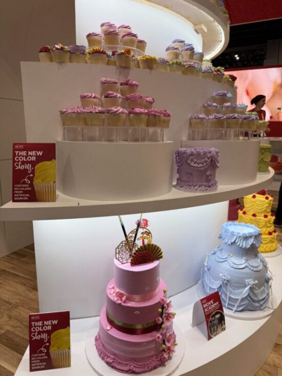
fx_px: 261
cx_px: 141
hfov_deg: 56.8
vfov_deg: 71.6
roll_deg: -1.2
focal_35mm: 24
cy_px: 188
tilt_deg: -11.5
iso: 100
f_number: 1.78
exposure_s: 1/120
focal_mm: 6.76
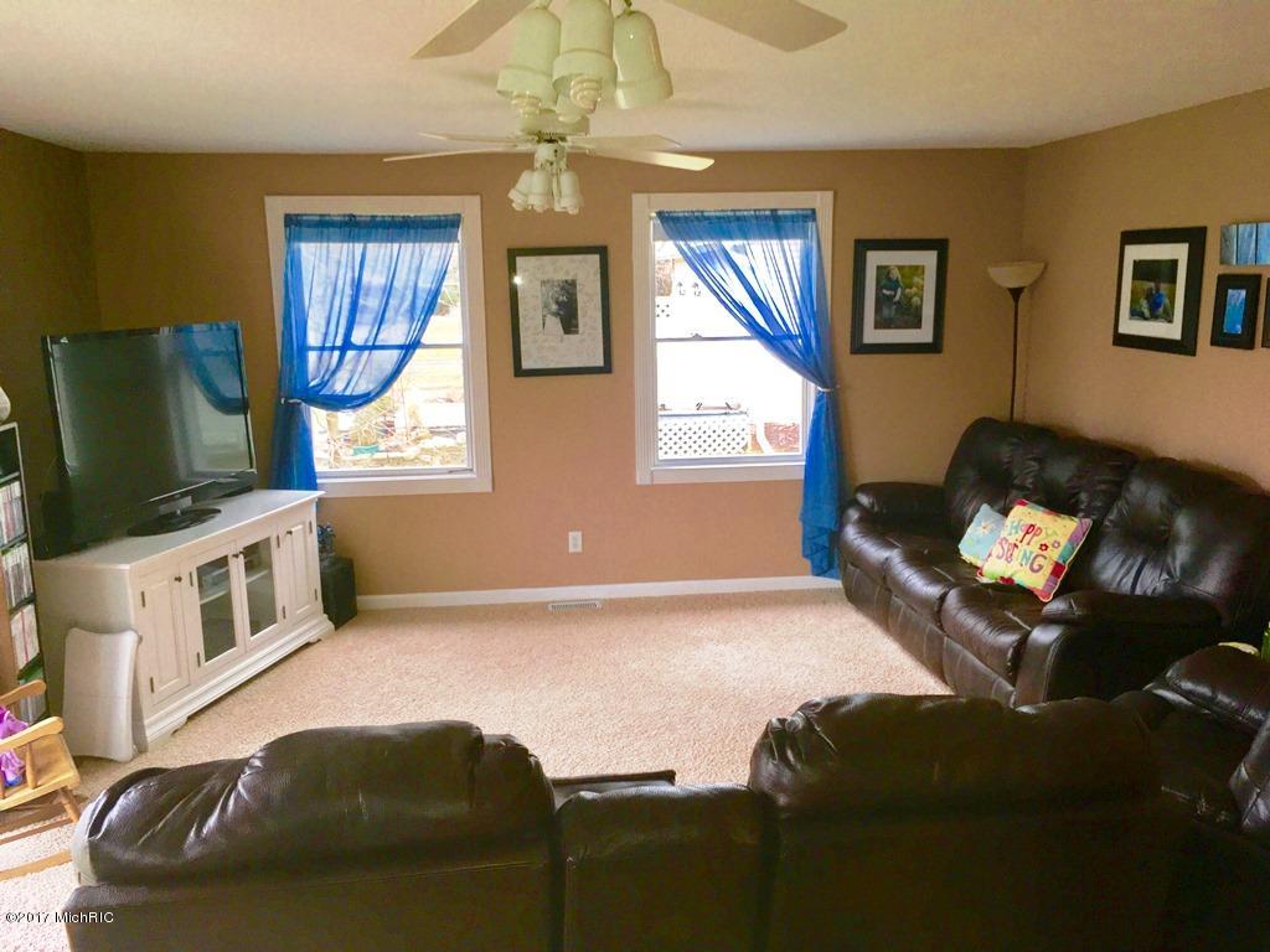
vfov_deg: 48.2
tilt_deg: -12.1
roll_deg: -0.4
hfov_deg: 61.7
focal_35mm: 29
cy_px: 476
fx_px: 1064
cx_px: 635
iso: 50
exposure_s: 1/30
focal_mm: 4.15
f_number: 2.2
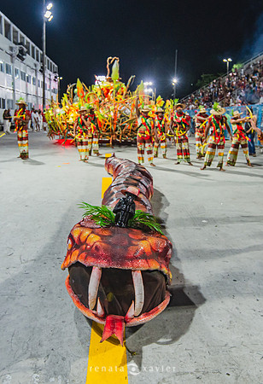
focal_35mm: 32
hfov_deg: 41.4
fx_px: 348
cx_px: 131
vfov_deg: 57.4
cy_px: 159
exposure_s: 1/320
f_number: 4
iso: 1600
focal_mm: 18
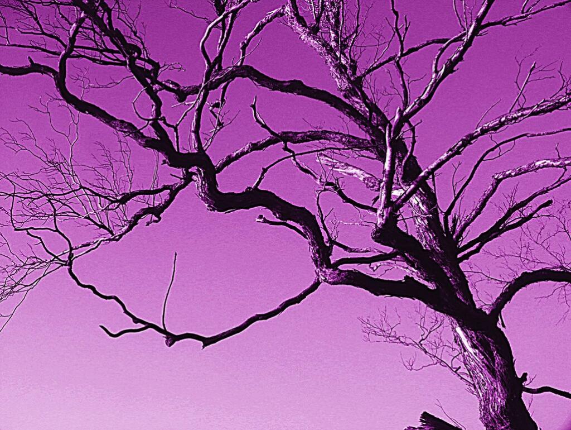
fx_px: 693
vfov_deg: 34.4
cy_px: 215
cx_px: 286
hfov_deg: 44.8
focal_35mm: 42
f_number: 8
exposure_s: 1/45
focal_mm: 8.72
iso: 64
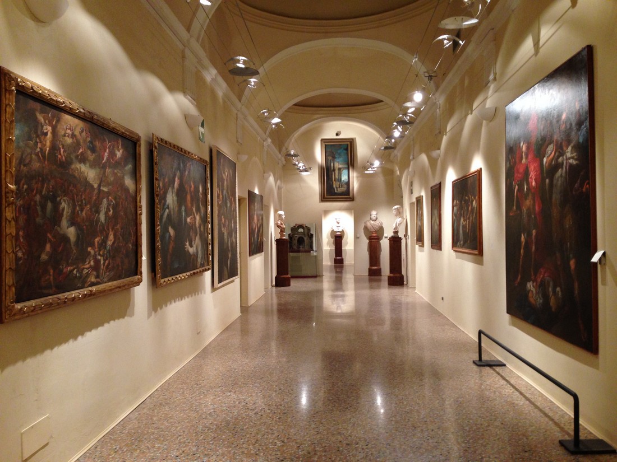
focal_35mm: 33
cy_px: 231
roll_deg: -0.6
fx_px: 588
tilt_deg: +0.2
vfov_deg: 42.9
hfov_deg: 55.4
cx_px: 308
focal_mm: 4.12
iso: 125
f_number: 2.4
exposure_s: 1/20
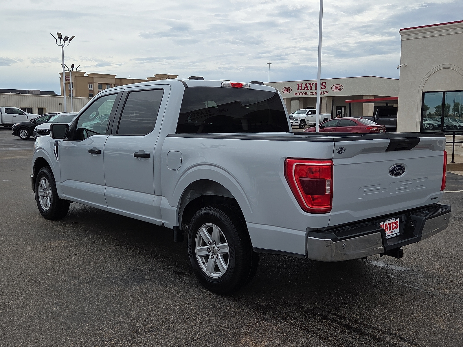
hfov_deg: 52.6
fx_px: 468
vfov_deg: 40.7
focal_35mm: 35
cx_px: 232
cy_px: 174
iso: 76
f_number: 1.8
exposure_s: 1/3333
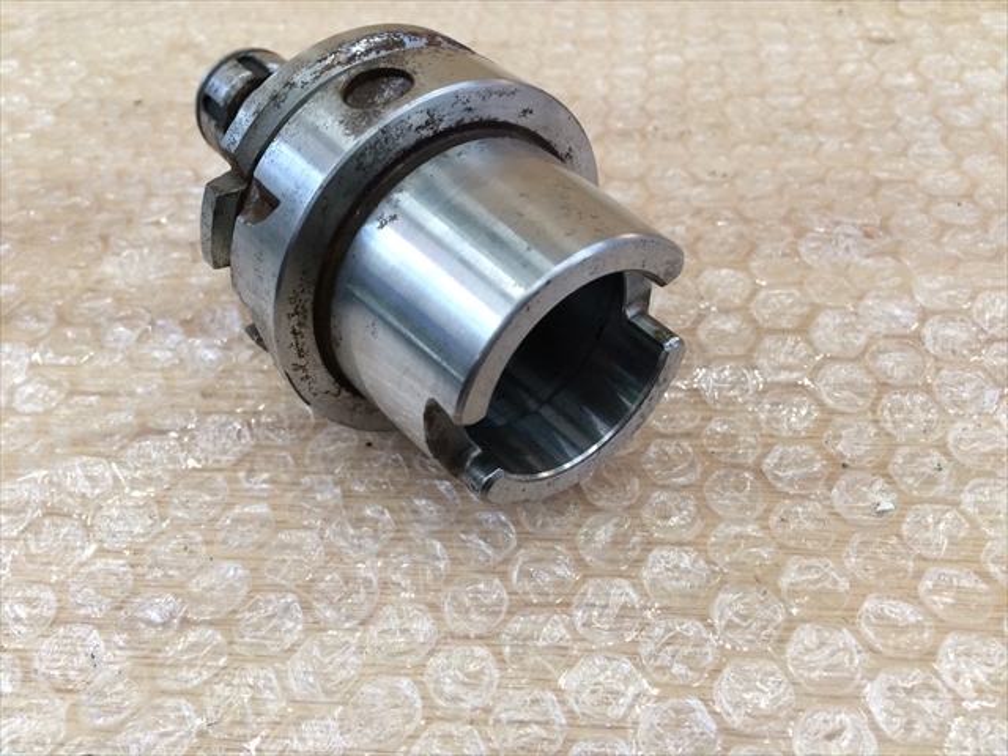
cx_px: 504
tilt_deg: -44.9
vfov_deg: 48.2
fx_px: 844
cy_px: 378
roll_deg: +5.6
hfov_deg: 61.7
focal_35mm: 29
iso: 64
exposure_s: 1/30
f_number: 2.2
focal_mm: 4.15
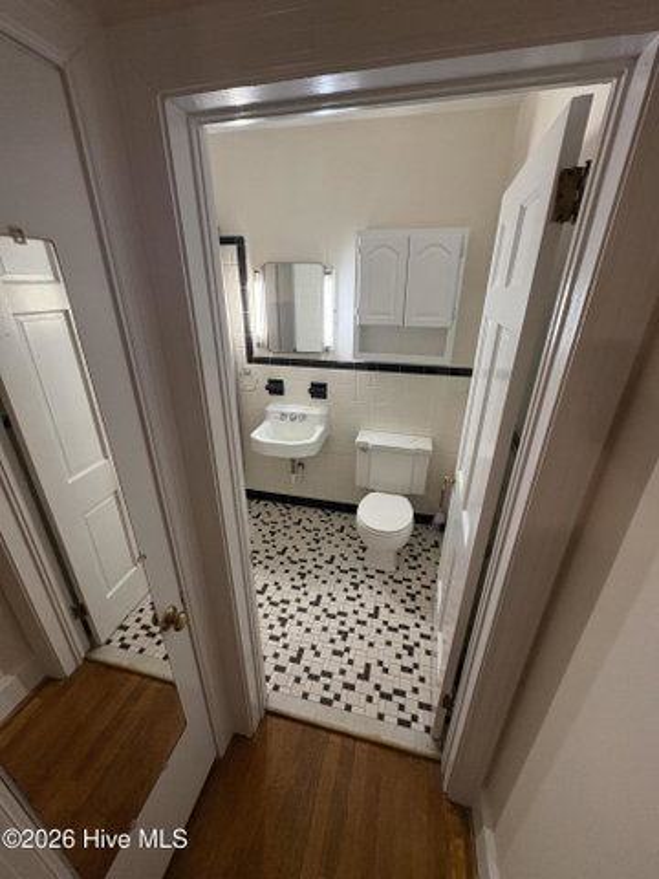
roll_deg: -0.8
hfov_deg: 85.7
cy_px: 440
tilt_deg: -24.7
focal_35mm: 14
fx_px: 355
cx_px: 330
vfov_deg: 102.1
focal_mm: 2.22
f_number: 2.2
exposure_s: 1/60
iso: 250
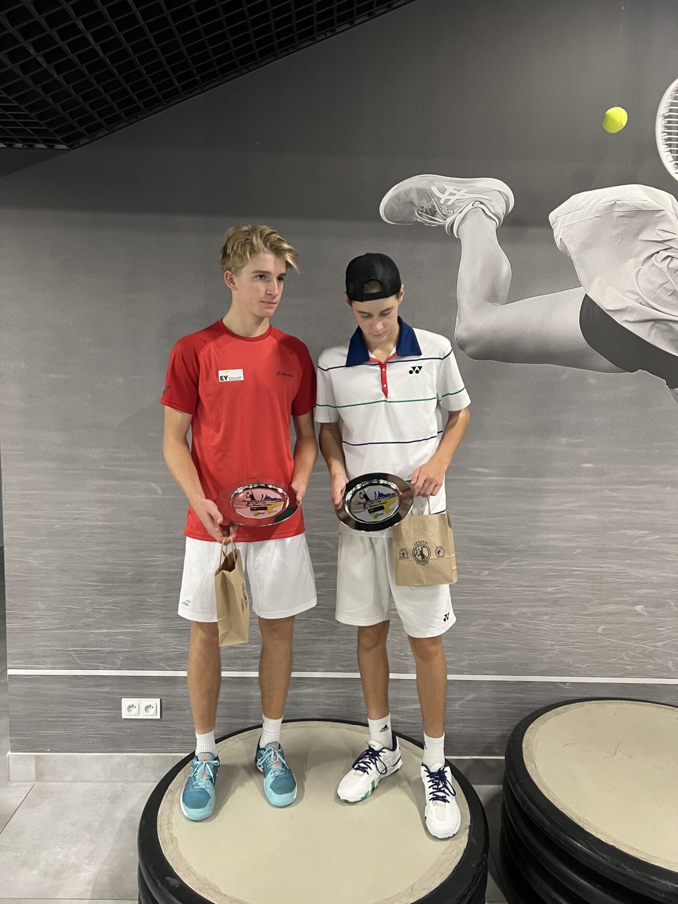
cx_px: 339
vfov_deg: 67.3
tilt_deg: -6.3
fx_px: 679
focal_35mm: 26
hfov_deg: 53.1
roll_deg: -0.6
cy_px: 452
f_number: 1.5
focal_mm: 5.7
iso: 320
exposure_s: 1/50
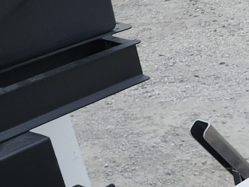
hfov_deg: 16.2
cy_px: 195
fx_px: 712
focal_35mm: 99
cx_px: 469
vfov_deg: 14.6
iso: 320
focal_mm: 5.54
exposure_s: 1/120
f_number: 1.8
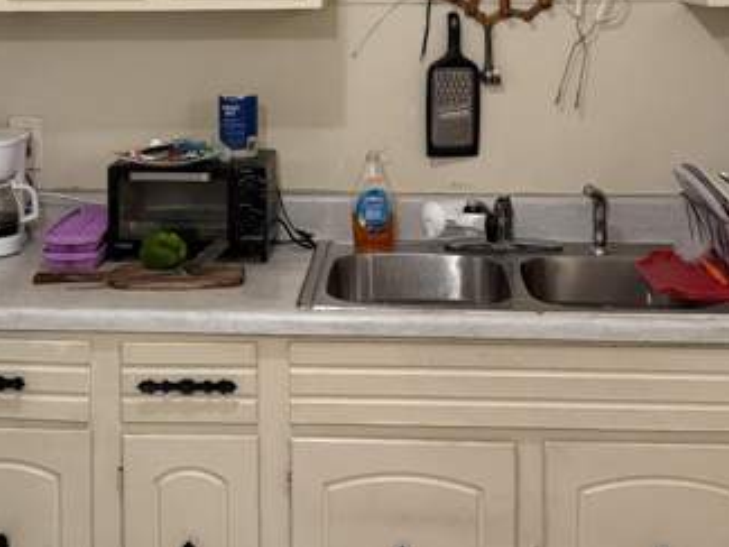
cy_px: 16
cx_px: 312
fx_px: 1243
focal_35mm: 59
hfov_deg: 32.6
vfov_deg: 23.9
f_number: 1.78
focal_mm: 6.76
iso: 500
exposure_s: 1/60
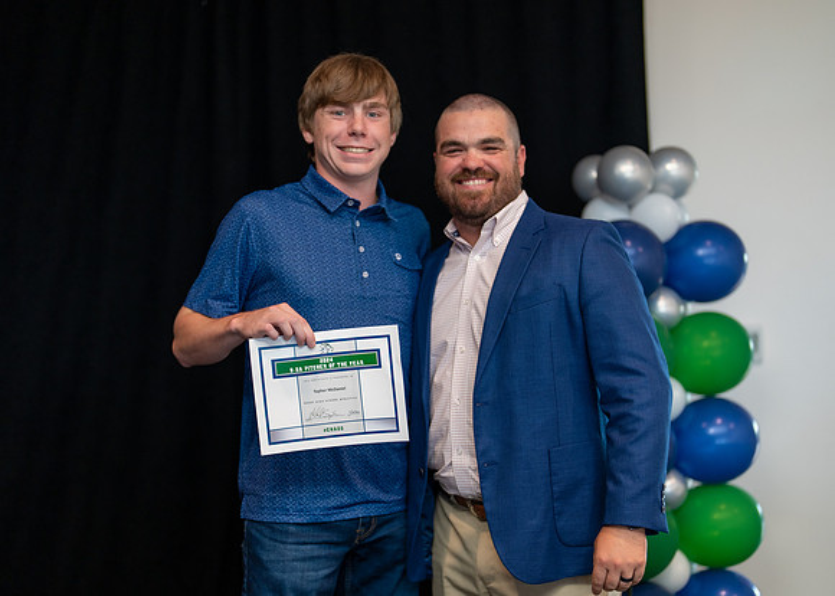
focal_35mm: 59
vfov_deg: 24.2
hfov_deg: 33.4
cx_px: 392
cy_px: 328
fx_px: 1392
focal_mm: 50
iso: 200
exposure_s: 1/320
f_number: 1.2
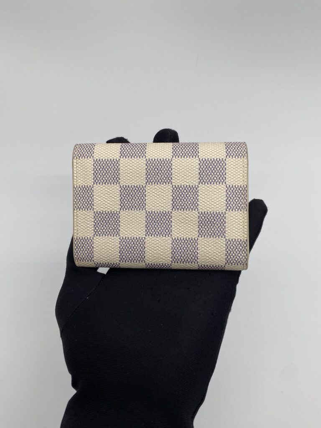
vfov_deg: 67.3
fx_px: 321
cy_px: 214
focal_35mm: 26
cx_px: 160
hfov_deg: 53.1
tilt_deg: -51.3
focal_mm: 4.25
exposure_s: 1/163
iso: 32
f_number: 1.8
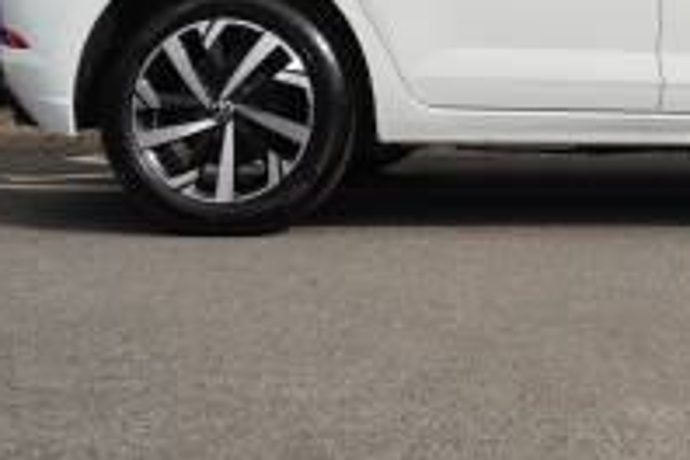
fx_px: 2606
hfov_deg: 14.8
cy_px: -185
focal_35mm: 136
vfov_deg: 9.8
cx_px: 735
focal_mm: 28
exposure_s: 1/125
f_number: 8
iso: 100
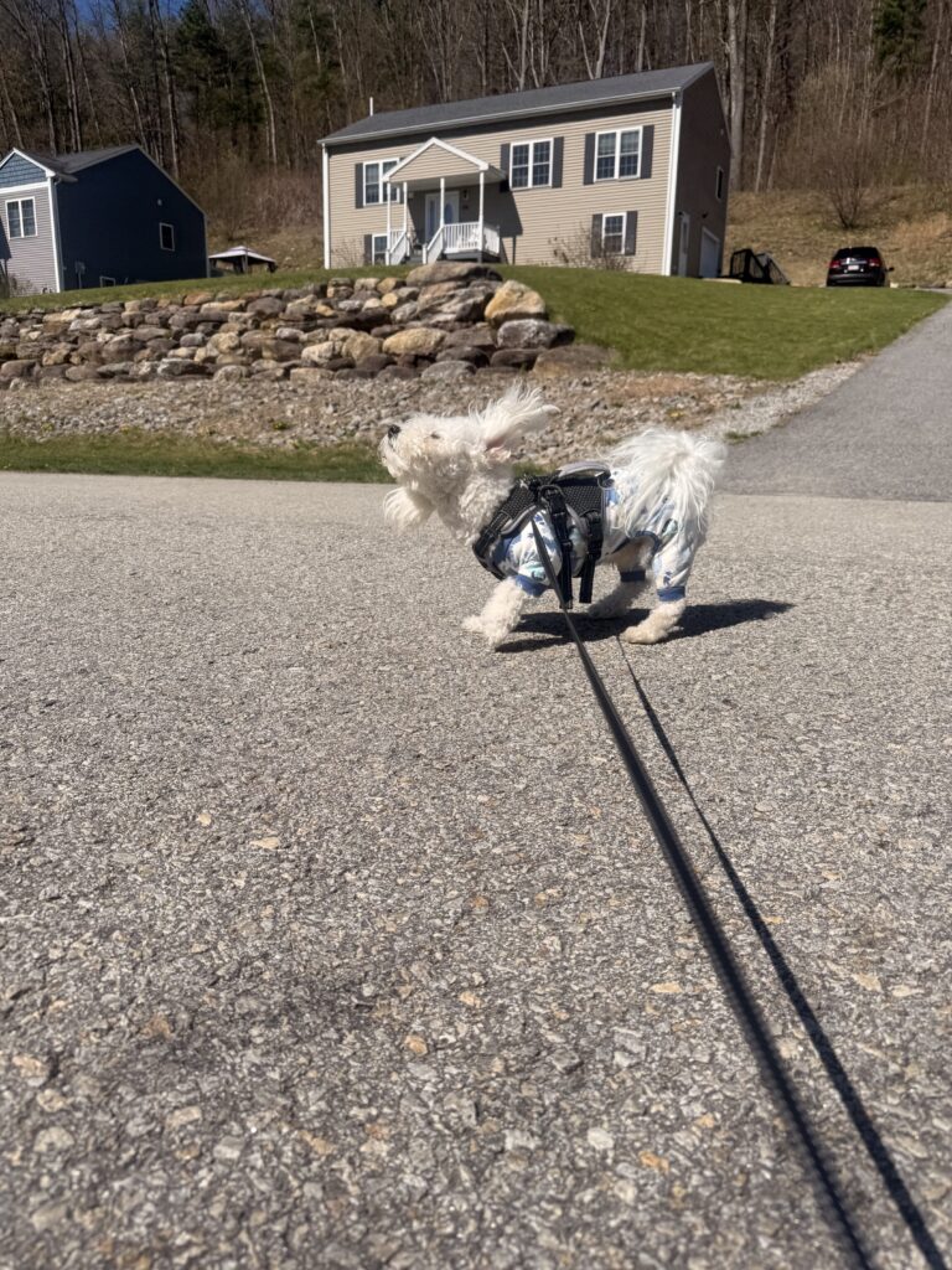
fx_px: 880
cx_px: 476
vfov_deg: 71.6
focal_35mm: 24
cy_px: 635
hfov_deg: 56.8
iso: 80
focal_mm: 6.76
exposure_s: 1/8130
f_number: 1.78
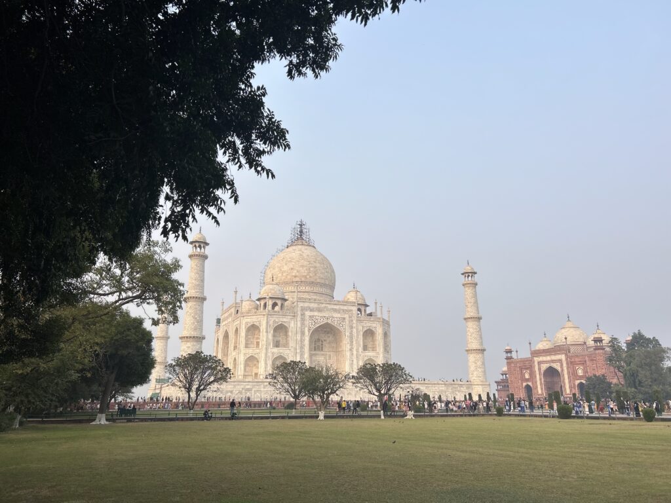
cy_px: 252
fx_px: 504
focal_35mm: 26
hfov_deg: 67.3
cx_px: 336
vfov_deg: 53.1
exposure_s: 1/1000
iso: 50
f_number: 1.5
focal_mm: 5.7
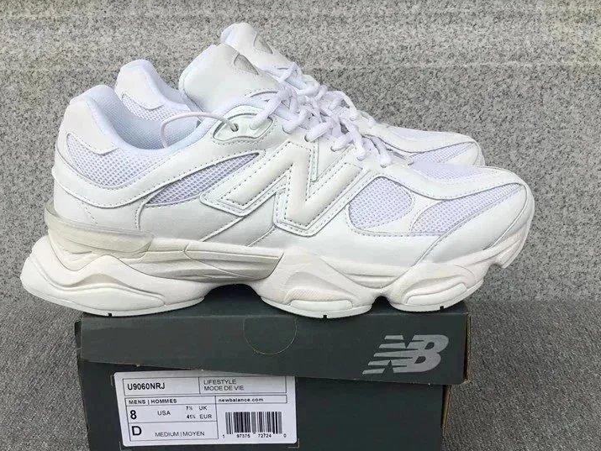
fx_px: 677
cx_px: 281
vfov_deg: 36.7
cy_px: 264
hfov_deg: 47.8
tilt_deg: -20.9
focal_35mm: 39
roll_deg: +1.1
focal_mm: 3.3
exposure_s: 1/176
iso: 25
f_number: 2.4
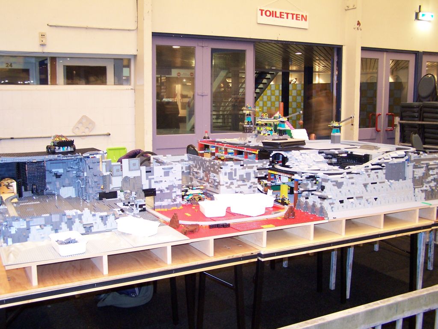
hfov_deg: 49.0
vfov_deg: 37.7
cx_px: 219
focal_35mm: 38
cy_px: 164
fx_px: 481
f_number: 2.8
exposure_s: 1/4
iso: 140
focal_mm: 6.3
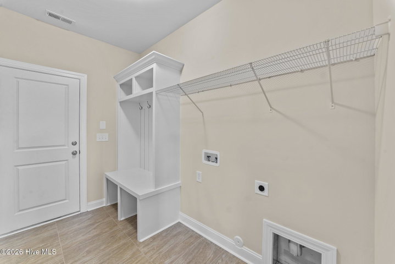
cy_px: 132
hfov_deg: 104.2
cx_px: 198
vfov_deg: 81.3
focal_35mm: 14
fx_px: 154
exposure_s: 1.6
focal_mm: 14
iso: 160
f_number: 8
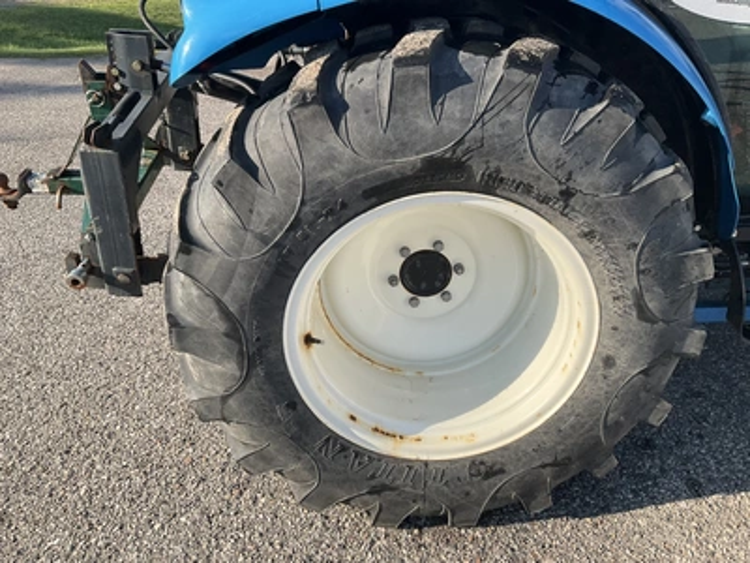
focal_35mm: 29
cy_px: 282
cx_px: 375
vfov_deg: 48.2
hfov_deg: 61.7
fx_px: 628
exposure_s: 1/749
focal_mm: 3
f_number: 1.8
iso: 25
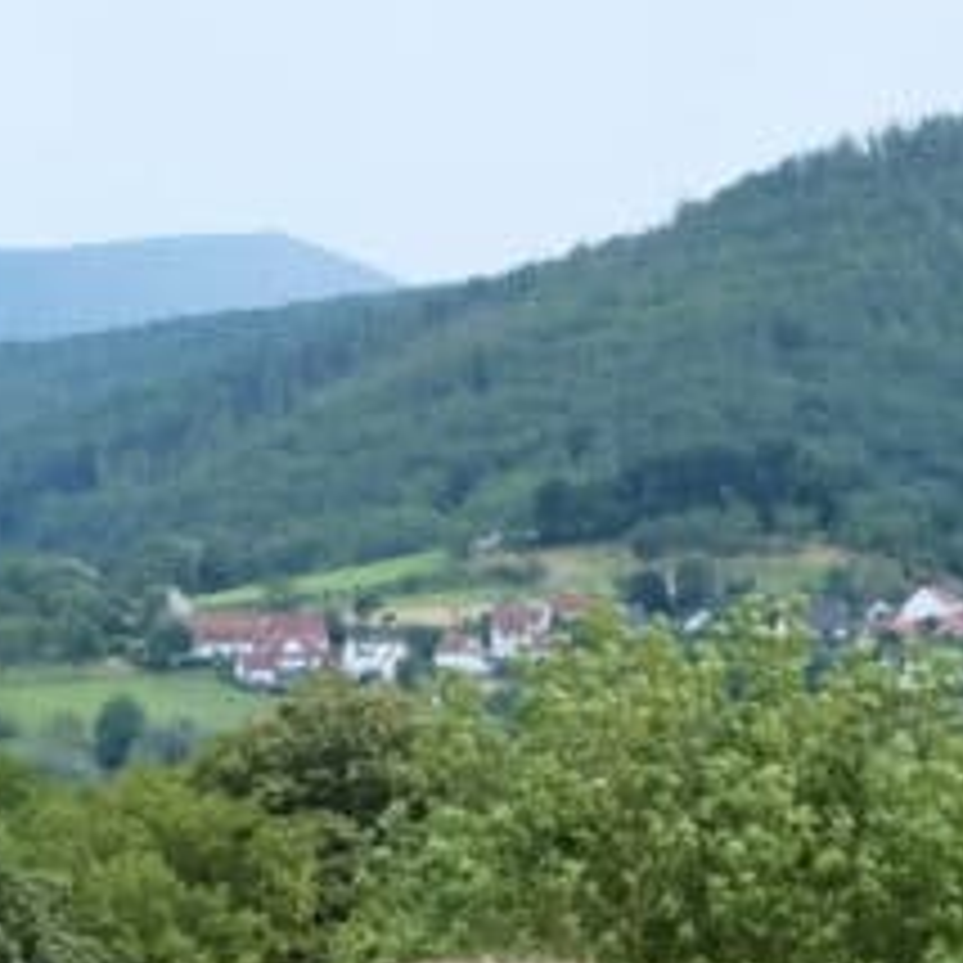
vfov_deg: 6.3
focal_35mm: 269
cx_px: -504
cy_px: 1865
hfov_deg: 6.4
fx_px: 8467
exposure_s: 1/420
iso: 400
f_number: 5.6
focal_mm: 35
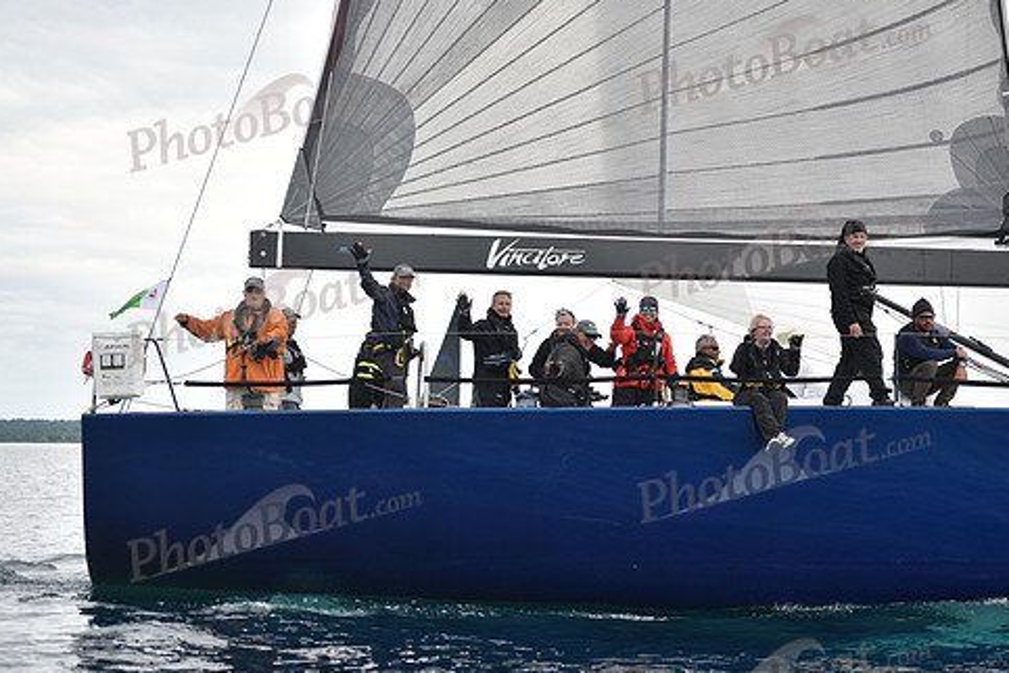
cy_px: 390
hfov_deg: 24.2
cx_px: 531
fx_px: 2354
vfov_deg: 16.3
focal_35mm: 84
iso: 250
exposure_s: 1/800
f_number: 2.8
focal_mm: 70
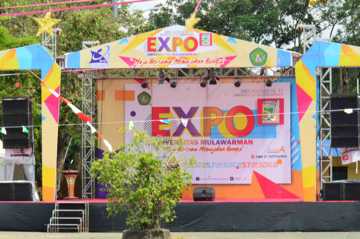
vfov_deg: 22.6
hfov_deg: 33.4
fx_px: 599
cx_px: 180
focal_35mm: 60
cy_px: 120
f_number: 29
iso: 900
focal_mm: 40
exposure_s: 1/20
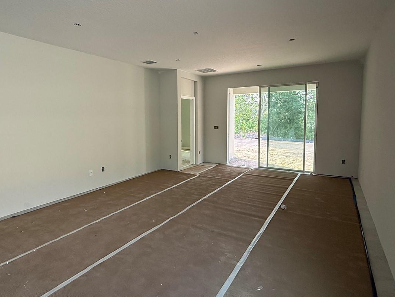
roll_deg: +0.6
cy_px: 136
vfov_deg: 63.3
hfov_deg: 78.7
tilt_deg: -3.4
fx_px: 240
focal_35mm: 21
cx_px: 175
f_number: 2.2
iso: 160
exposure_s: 1/99
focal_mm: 2.22
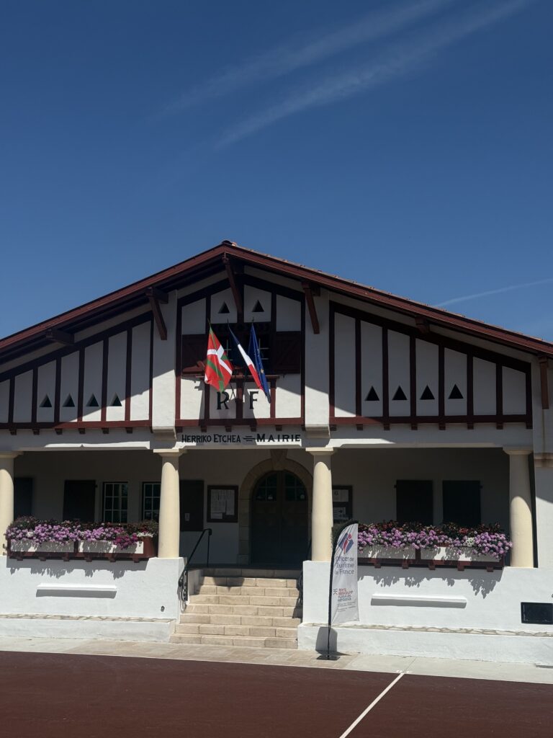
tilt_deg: +6.9
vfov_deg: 39.7
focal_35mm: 48
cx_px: 276
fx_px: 1022
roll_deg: -1.0
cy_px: 369
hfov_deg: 30.3
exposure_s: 1/16129
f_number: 1.78
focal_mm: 6.76
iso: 50
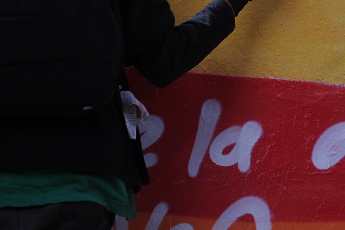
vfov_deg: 8.6
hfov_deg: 13.0
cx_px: 323
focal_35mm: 157
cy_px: -69
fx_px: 1504
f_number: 3.5
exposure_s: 1/500
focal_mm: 60
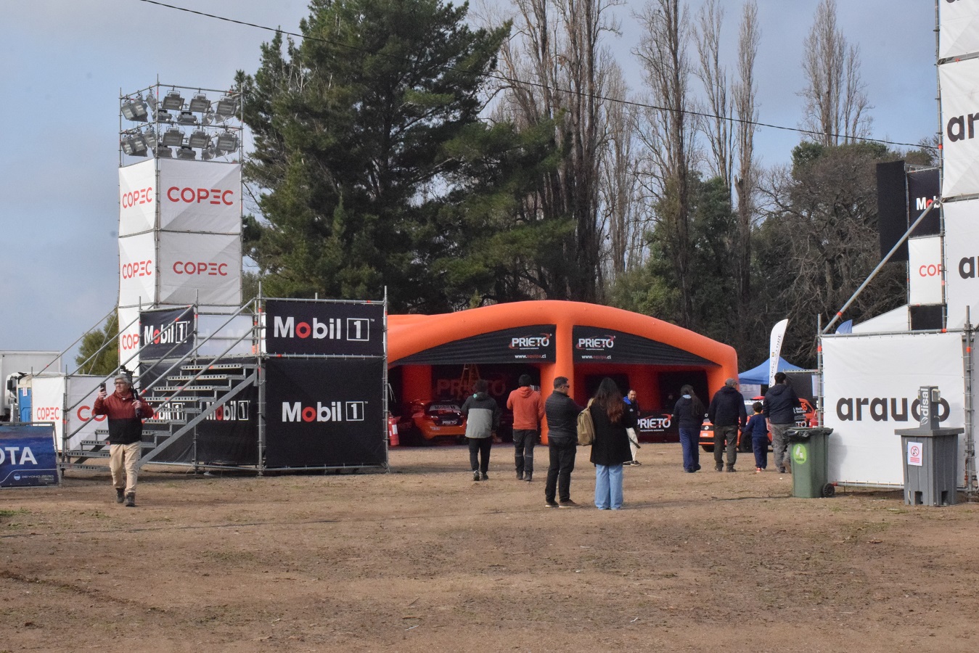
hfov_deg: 31.9
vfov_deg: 21.6
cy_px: 326
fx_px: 1714
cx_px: 490
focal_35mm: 63
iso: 3200
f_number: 20
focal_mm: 42
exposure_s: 1/1600
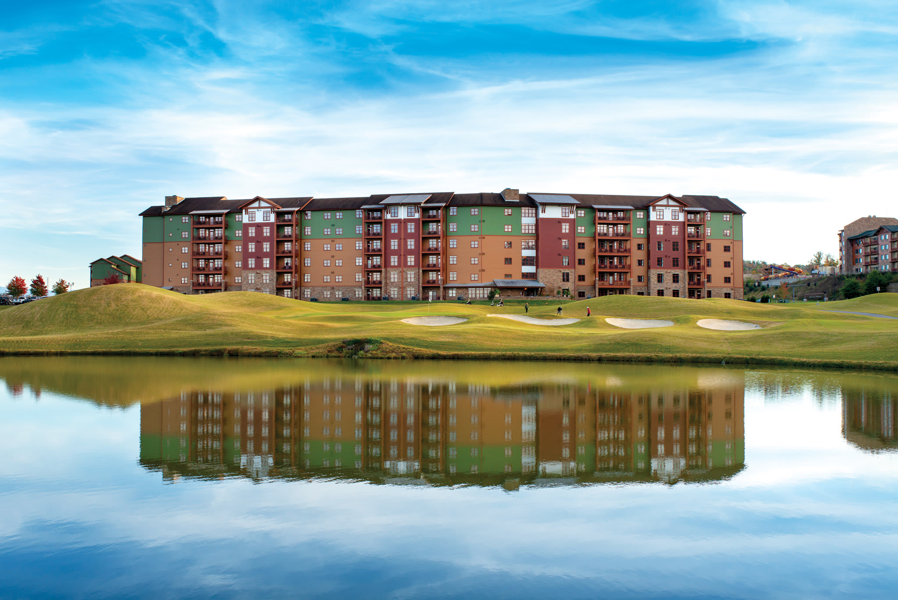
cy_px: 300
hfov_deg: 54.4
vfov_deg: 37.9
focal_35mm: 35
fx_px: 873
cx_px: 449
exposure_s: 1/125
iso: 200
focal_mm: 35
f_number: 9
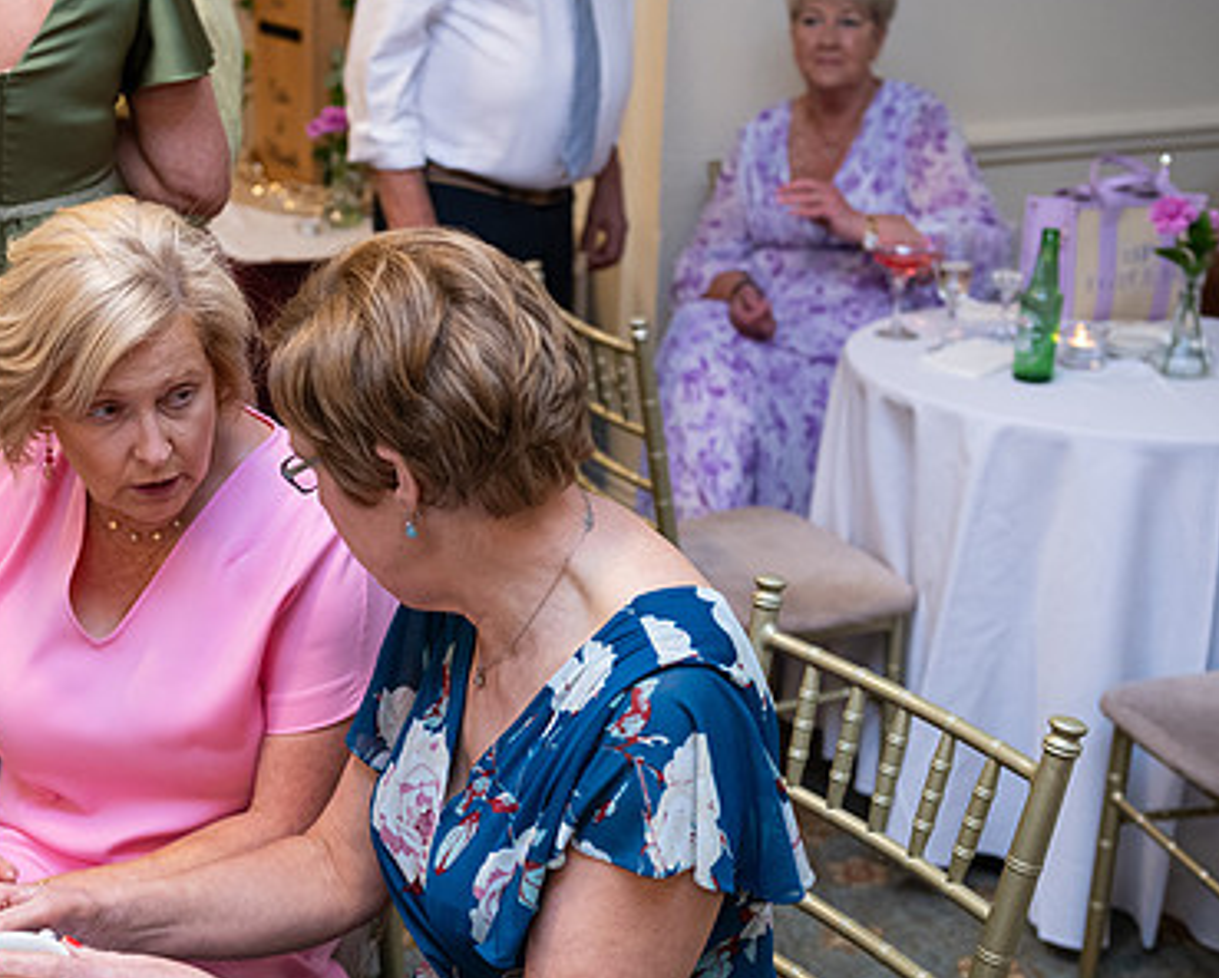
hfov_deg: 33.3
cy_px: 510
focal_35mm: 56
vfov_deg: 27.2
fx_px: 2022
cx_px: 436
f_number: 3.5
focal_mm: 38
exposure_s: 1/160
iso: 800
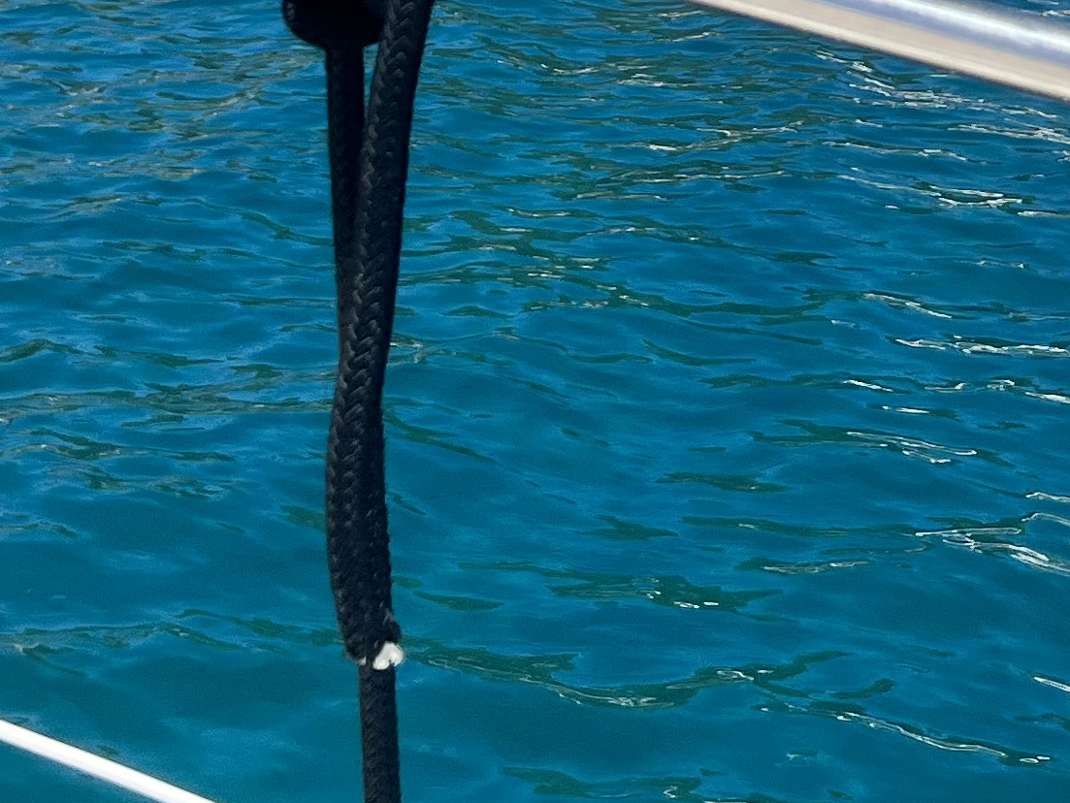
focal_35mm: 95
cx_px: 596
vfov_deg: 14.2
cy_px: -512
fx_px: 2937
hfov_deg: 20.6
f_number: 1.5
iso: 50
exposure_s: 1/4444
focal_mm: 5.7
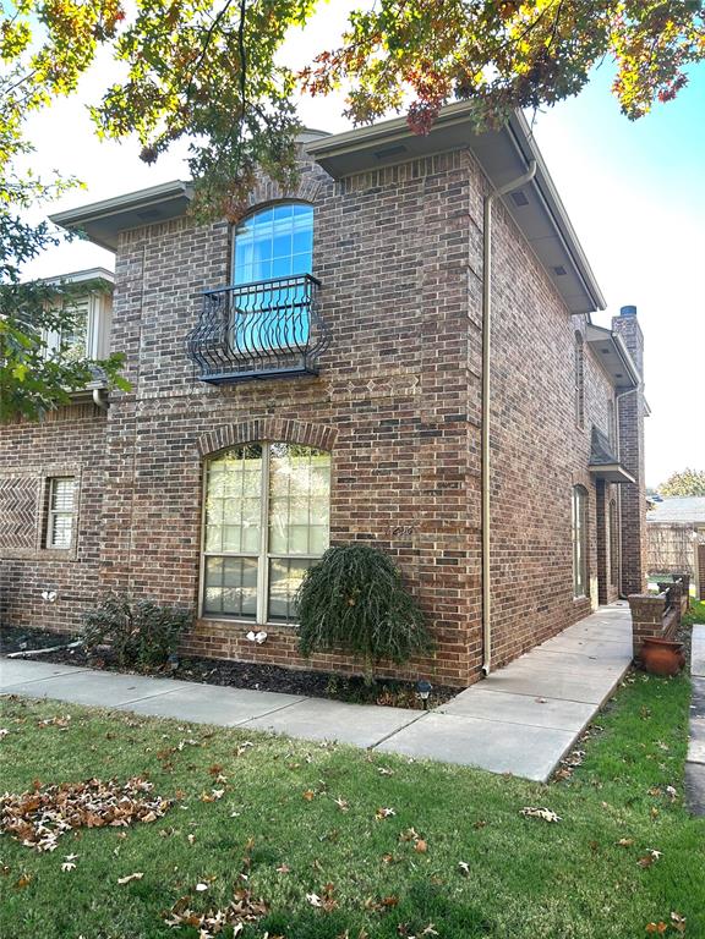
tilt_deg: +6.6
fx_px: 706
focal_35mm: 26
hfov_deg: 53.1
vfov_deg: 67.3
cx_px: 352
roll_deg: -0.9
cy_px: 470
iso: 50
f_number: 1.5
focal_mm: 5.7
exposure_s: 1/361
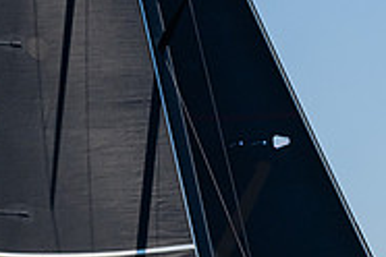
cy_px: 289
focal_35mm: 441
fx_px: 4728
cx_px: 223
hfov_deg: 4.7
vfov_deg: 3.1
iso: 500
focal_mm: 105
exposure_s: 1/2500
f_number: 8
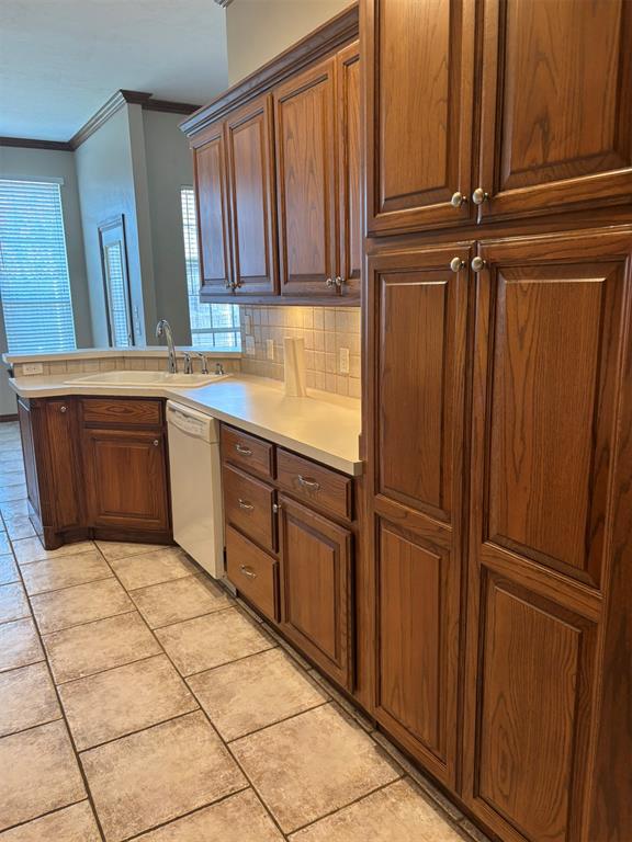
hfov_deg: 53.1
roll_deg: +1.4
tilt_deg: -11.2
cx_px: 316
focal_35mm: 26
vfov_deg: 67.3
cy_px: 421
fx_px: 633
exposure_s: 1/60
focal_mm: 5.96
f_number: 1.6
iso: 160
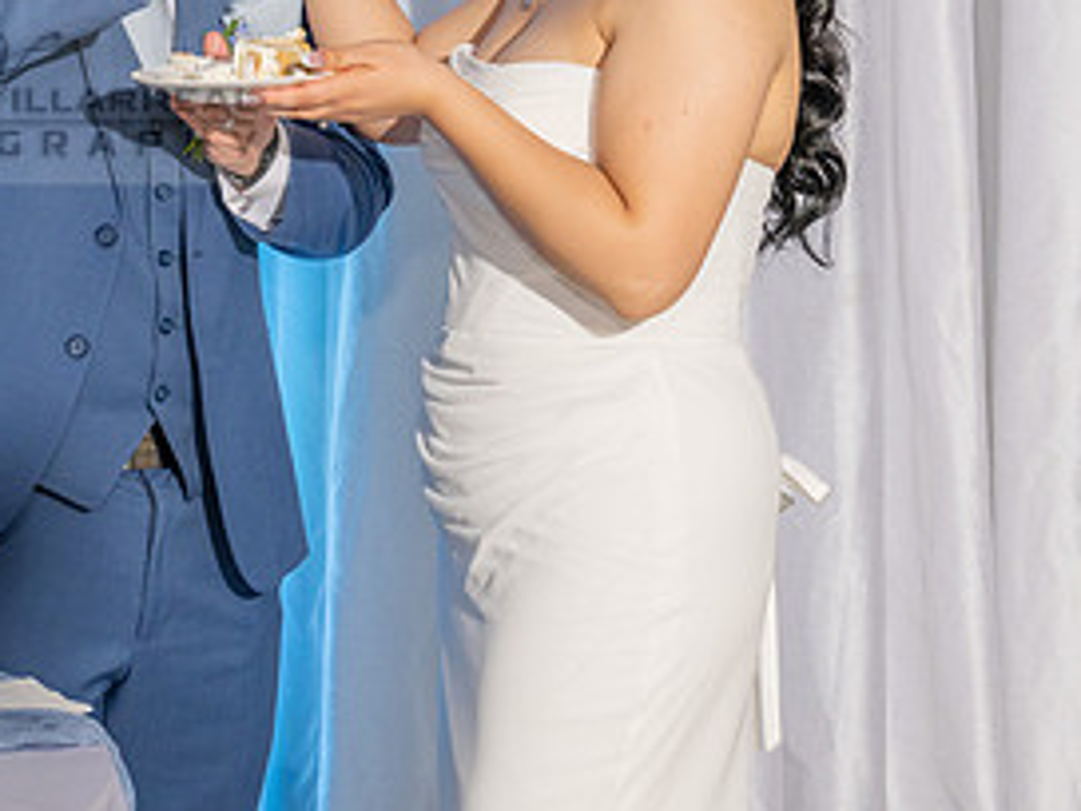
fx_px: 3310
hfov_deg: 18.3
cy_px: 244
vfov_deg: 13.9
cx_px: 189
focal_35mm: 106
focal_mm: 43
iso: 800
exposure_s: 1/160
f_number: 5.6
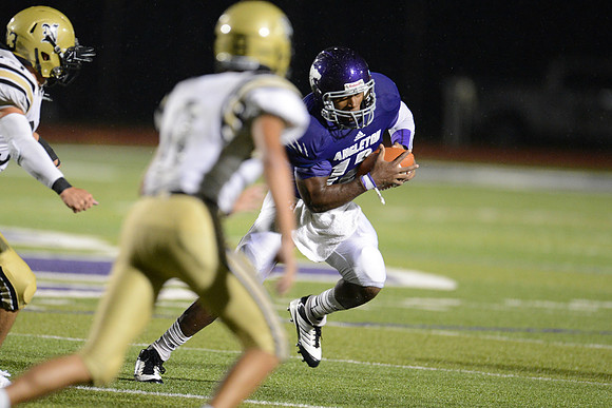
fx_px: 6801
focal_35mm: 400
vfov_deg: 3.4
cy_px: 204
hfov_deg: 5.2
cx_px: 306
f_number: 2.8
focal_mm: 400
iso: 5000
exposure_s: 1/1000
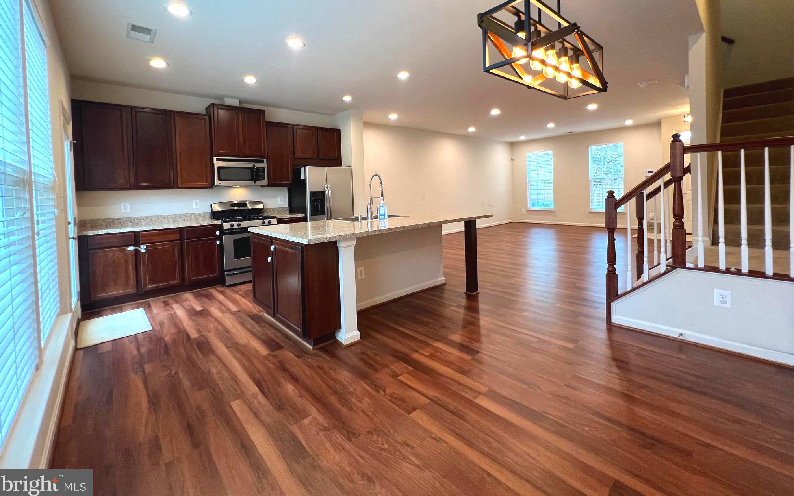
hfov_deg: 105.3
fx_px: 303
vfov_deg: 77.8
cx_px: 397
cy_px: 199
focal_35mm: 14
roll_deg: +1.8
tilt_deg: -2.0
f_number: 1.8
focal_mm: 1.57
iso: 160
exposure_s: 1/60
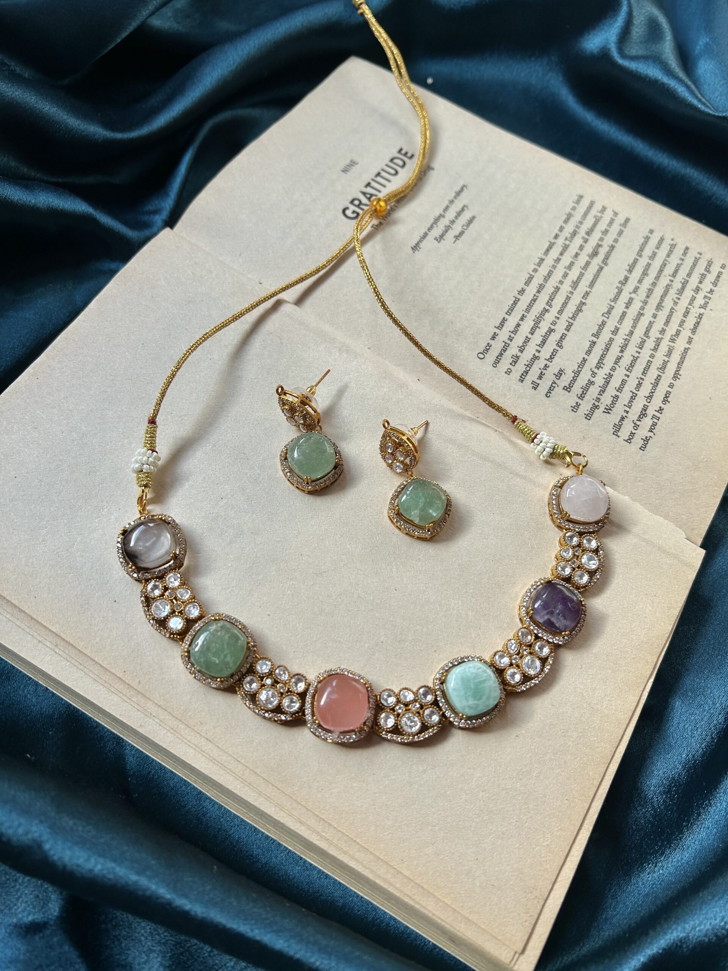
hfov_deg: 53.1
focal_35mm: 26
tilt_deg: -64.5
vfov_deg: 67.3
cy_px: 486
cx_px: 364
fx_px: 729
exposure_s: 1/359
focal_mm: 5.7
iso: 50
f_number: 1.5
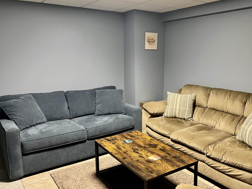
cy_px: 84
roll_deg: +0.0
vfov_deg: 44.1
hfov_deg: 56.6
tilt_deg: -8.2
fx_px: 233
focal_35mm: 32
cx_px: 144
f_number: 1.5
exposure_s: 1/60
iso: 500
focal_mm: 5.7
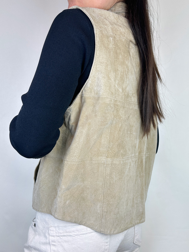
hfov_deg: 56.8
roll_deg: -0.9
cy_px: 126
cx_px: 94
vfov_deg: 71.6
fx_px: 175
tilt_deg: -6.3
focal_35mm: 24
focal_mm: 6.86
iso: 80
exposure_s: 1/252
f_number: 1.78
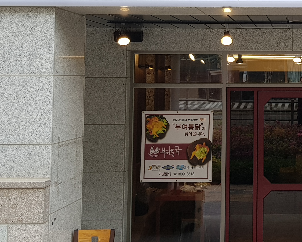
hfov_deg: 31.8
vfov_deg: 27.4
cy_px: 41
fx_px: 483
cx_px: 310
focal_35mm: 54
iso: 40
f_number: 1.7
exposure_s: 1/195
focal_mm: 4.3
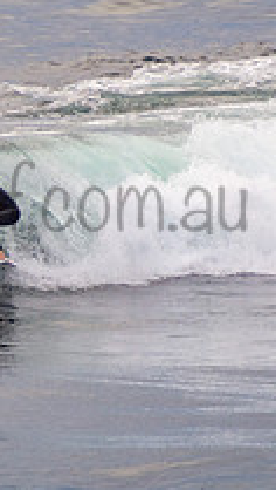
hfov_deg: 0.7
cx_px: 0
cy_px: 177
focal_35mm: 1745
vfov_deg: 1.2
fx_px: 22639
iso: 400
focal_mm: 400
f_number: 5.6
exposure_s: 1/800
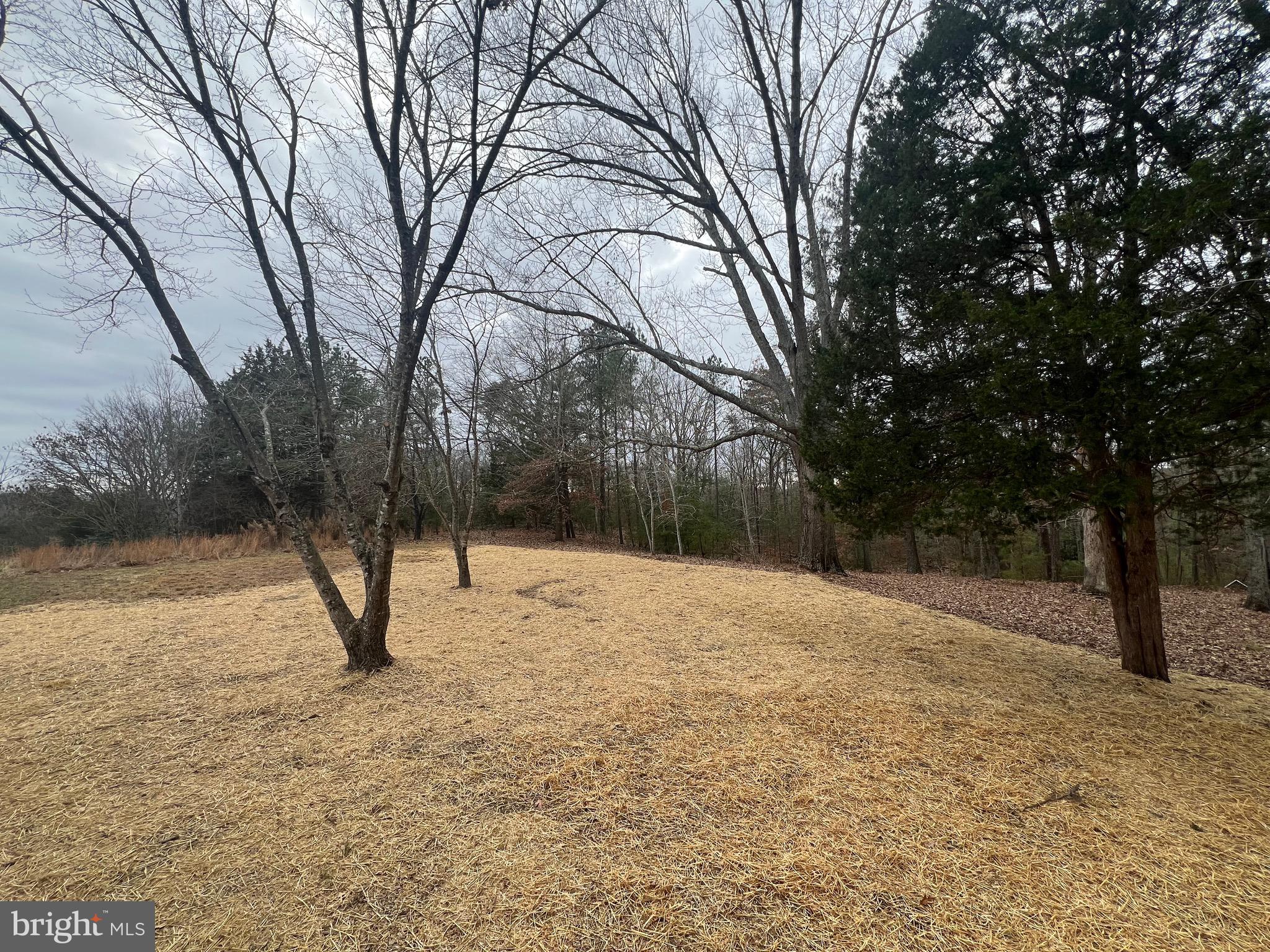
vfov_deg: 89.9
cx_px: 635
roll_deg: +0.6
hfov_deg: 106.2
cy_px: 476
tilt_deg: +1.4
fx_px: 477
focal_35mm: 13
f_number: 1.8
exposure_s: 1/490
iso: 32
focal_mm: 1.57
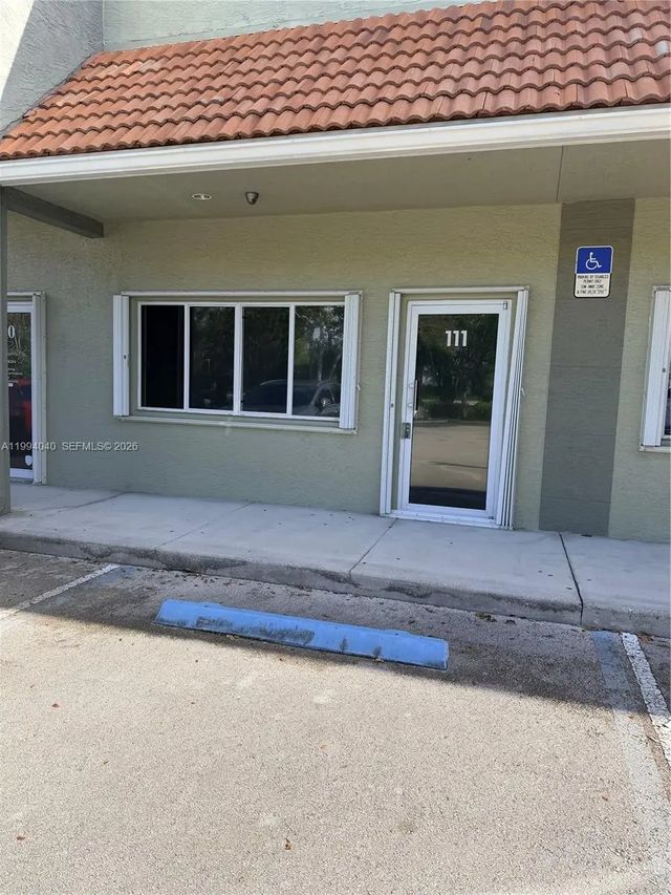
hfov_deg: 56.8
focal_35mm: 24
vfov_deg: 71.6
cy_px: 448
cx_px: 336
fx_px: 620
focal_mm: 6.76
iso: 80
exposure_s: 1/1901
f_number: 1.78
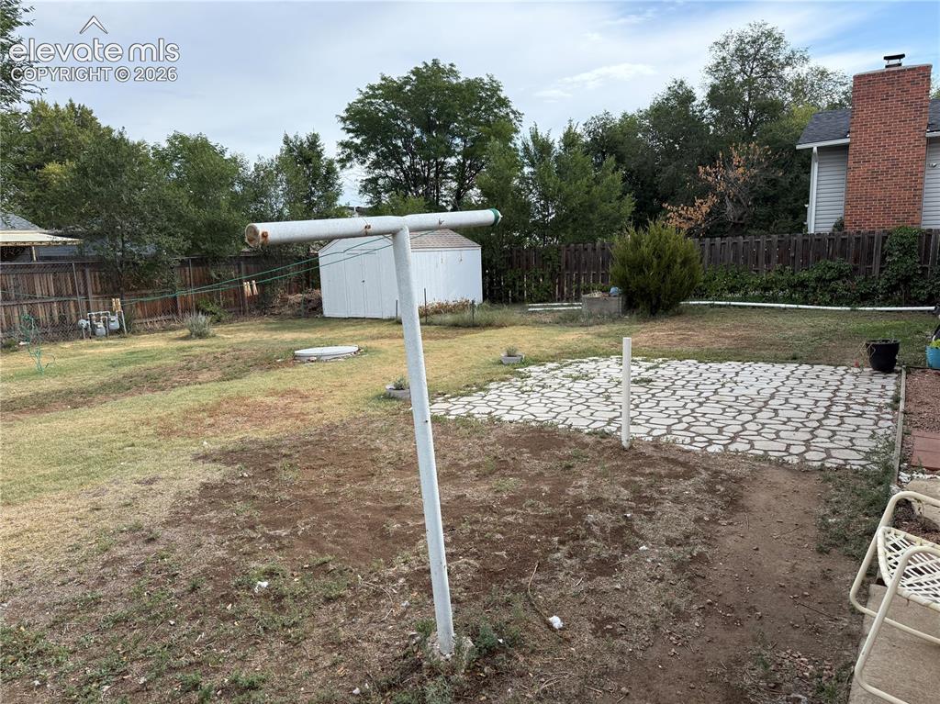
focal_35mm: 24
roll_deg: +1.2
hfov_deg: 71.6
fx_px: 651
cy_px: 352
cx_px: 470
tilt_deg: -8.9
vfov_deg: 56.8
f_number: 1.78
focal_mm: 6.76
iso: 100
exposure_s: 1/2907
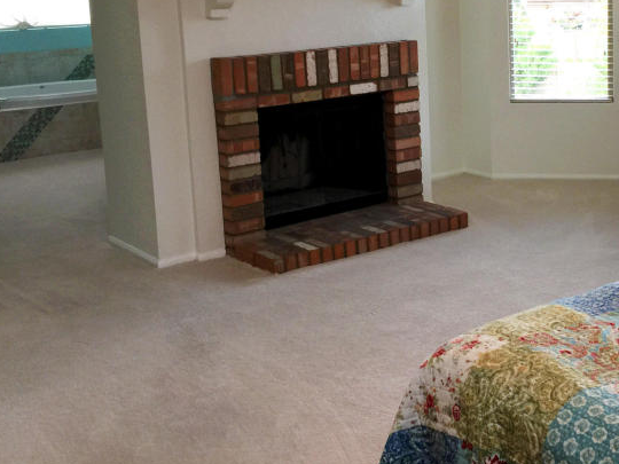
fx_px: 984
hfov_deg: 33.8
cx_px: 500
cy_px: 140
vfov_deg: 26.3
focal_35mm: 55
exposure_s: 1/30
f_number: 2.2
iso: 32
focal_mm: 4.15
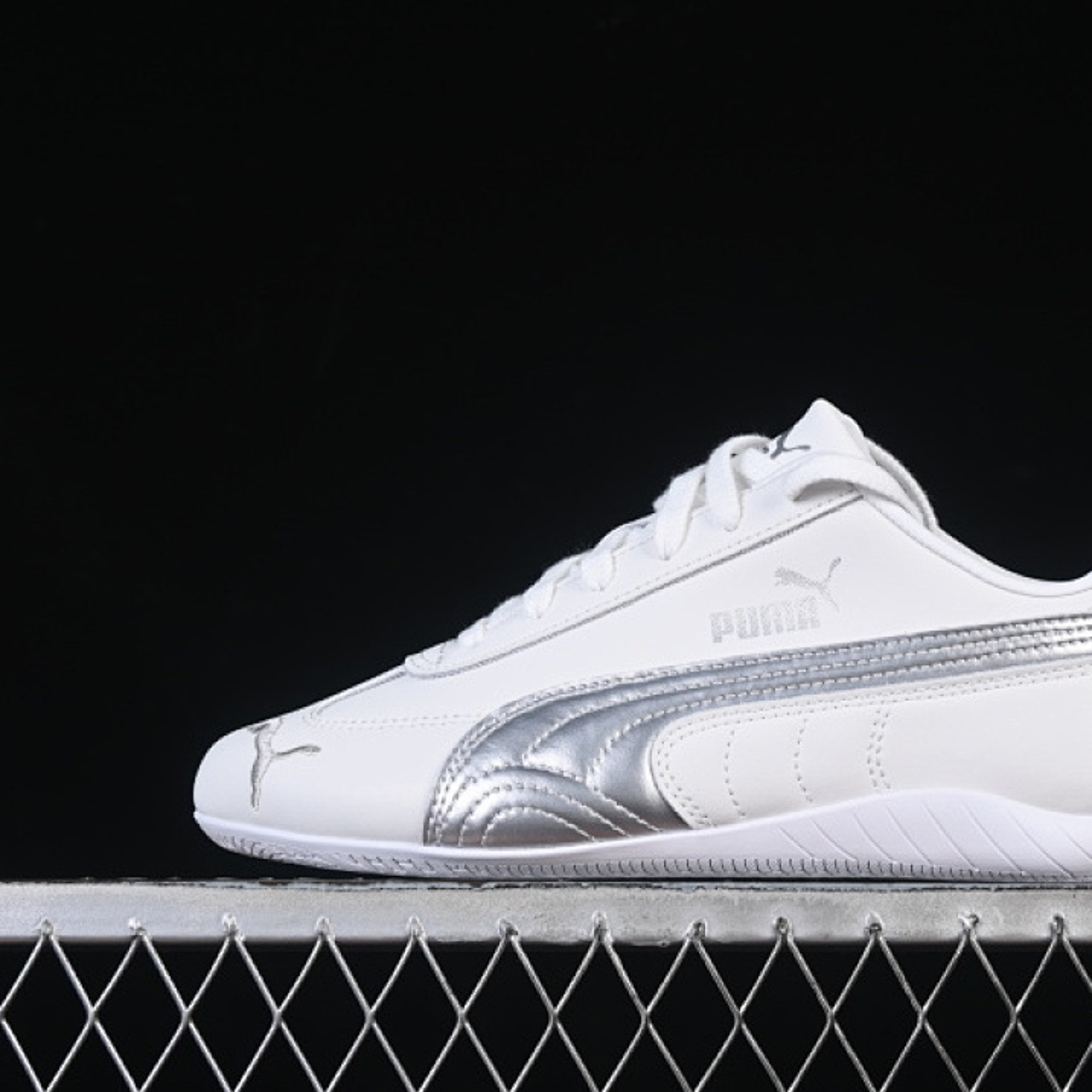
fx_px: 3426
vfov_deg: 18.1
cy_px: 545
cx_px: 705
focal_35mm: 96
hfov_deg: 18.1
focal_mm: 50
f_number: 8
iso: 160
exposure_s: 1/80
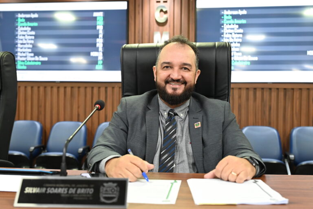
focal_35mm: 43
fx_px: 374
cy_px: 104
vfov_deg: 31.2
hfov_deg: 45.4
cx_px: 156
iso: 3200
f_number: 4
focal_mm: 43
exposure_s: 1/100
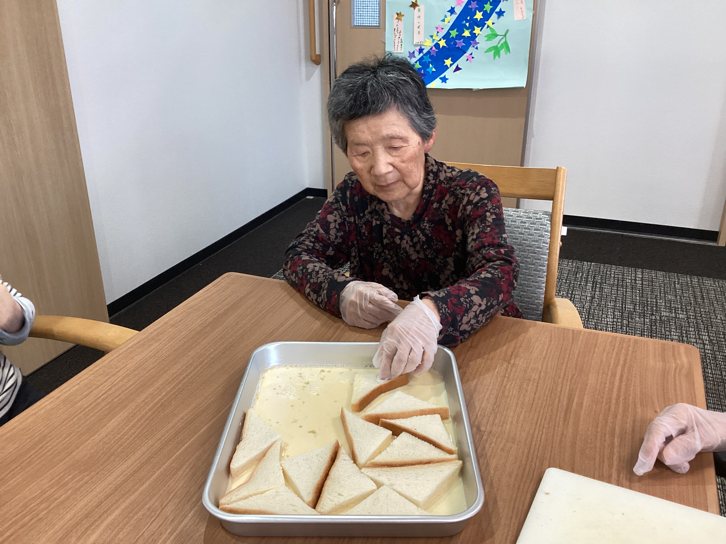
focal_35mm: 31
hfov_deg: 58.4
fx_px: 650
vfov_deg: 45.4
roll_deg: +0.4
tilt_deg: -23.0
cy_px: 272
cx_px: 363
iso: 200
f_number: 2.4
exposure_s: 1/60
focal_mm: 3.3
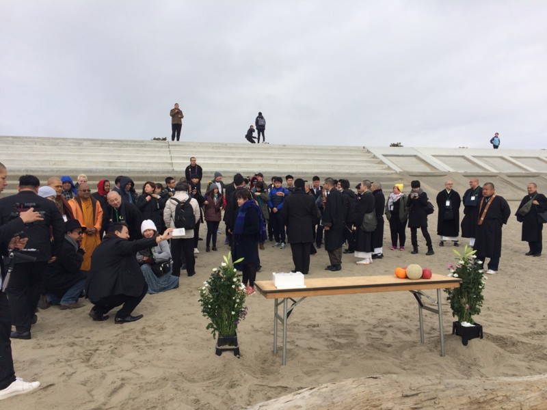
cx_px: 274
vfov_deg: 48.2
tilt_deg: +0.2
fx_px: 458
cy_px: 205
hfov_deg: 61.7
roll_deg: +2.7
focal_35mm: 29
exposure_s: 1/1580
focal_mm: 4.15
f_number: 2.2
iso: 32
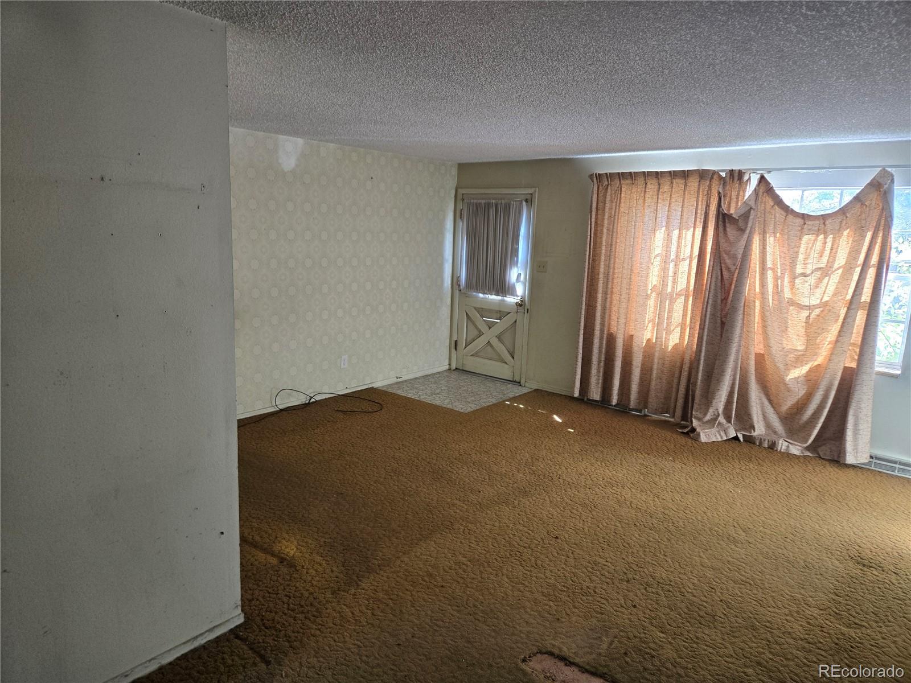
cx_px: 456
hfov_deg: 73.9
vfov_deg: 58.9
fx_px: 605
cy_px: 342
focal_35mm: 23
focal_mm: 5.4
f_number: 1.8
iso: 200
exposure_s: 1/120
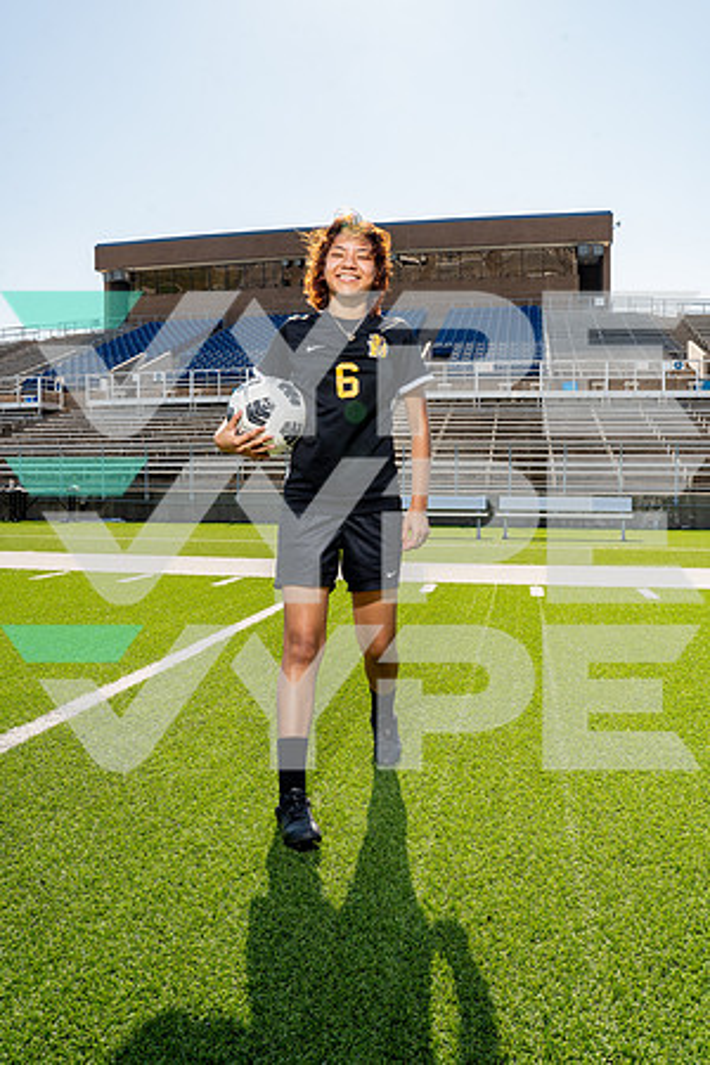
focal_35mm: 27
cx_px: 355
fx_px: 799
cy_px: 532
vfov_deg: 67.4
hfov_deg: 47.9
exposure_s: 1/250
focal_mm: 27
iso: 320
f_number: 11
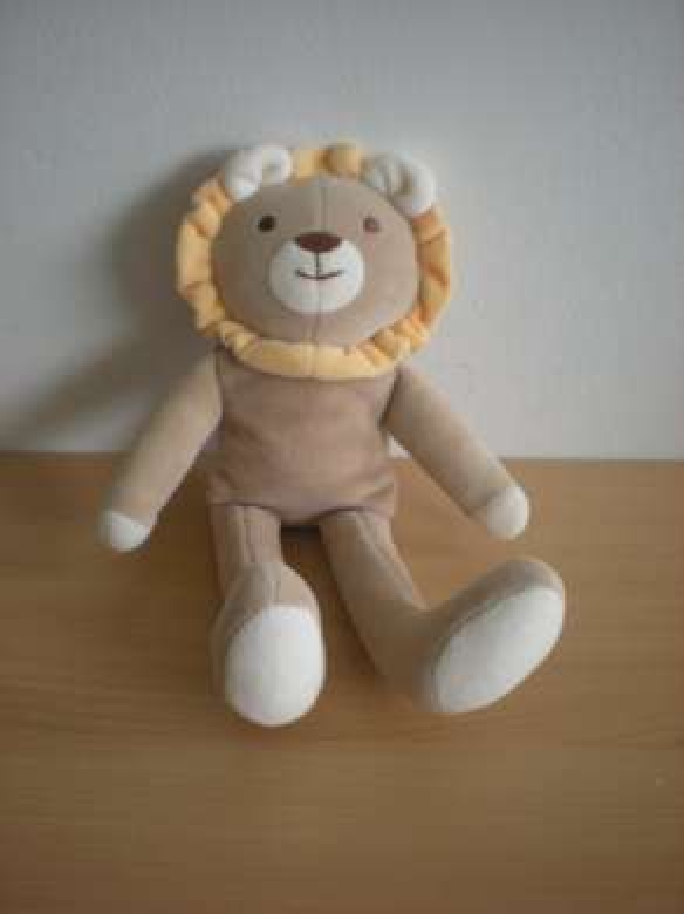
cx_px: 342
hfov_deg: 37.7
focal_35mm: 38
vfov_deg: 49.0
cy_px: 457
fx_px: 1002
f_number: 3.1
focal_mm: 6.3
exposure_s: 1/37
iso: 200
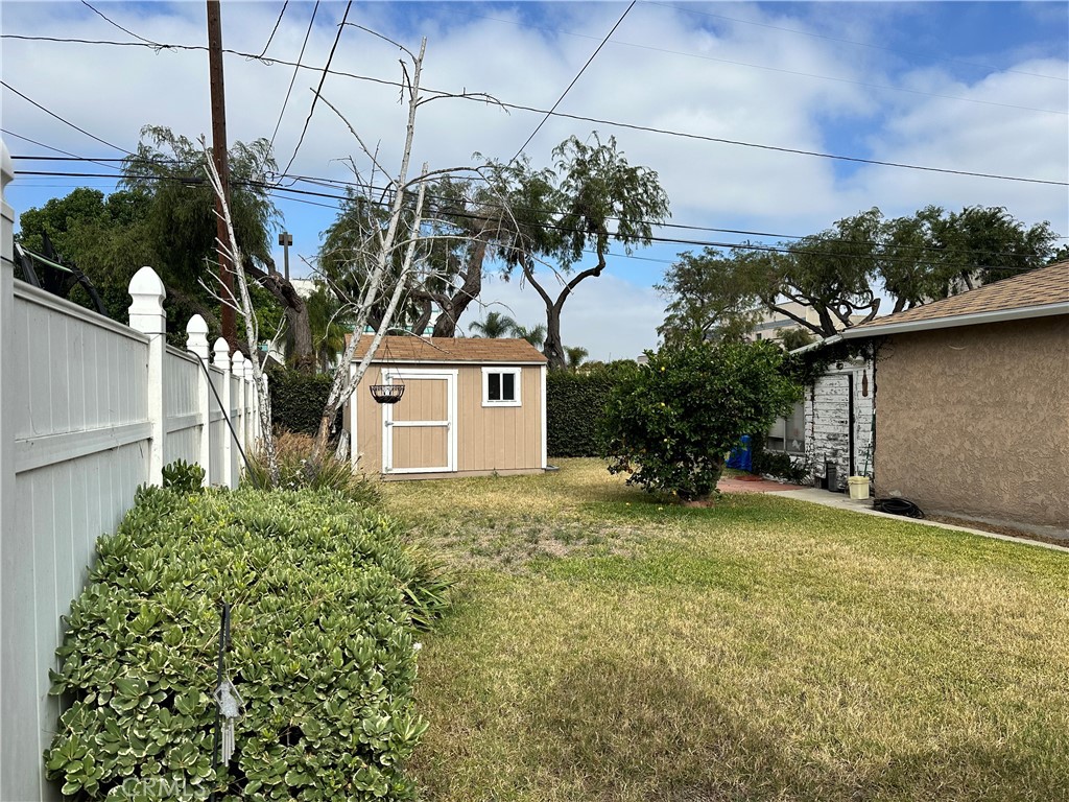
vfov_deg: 56.8
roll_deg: -0.2
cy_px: 401
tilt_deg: -1.2
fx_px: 741
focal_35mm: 24
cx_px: 534
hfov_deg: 71.6
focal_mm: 6.86
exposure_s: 1/5848
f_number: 1.78
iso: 80
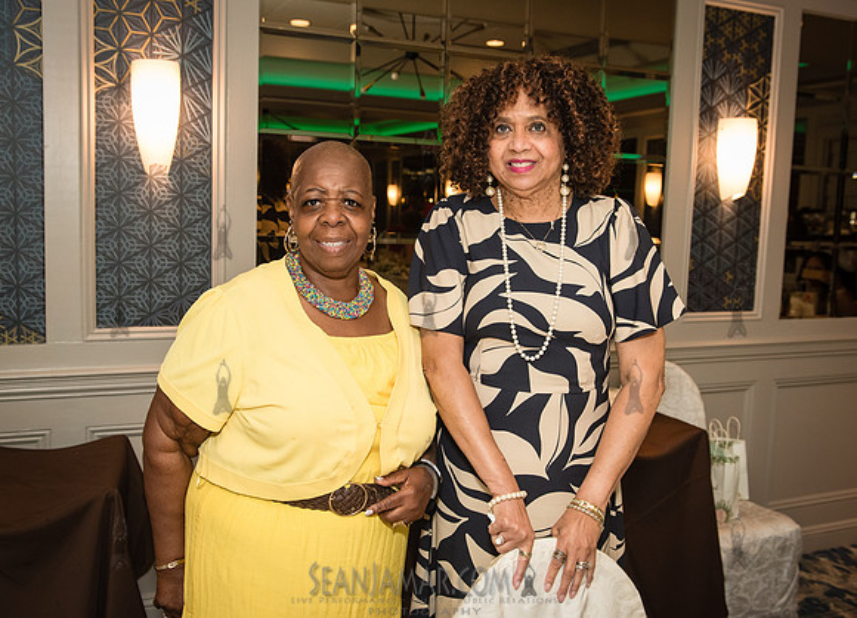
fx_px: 925
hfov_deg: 49.7
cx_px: 431
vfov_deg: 36.9
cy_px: 305
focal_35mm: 38
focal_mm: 32
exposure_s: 1/160
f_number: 3.5
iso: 1600
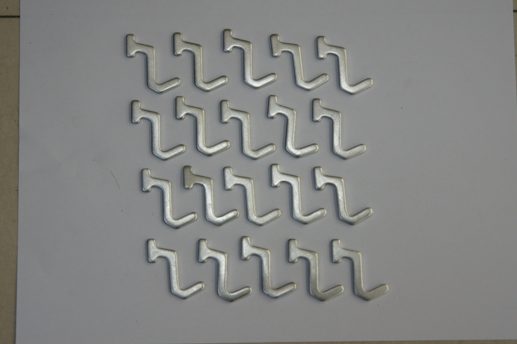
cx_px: 258
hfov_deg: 19.5
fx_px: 1508
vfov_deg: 13.0
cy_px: 172
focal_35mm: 105
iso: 500
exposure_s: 1/125
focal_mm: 70
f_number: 2.8
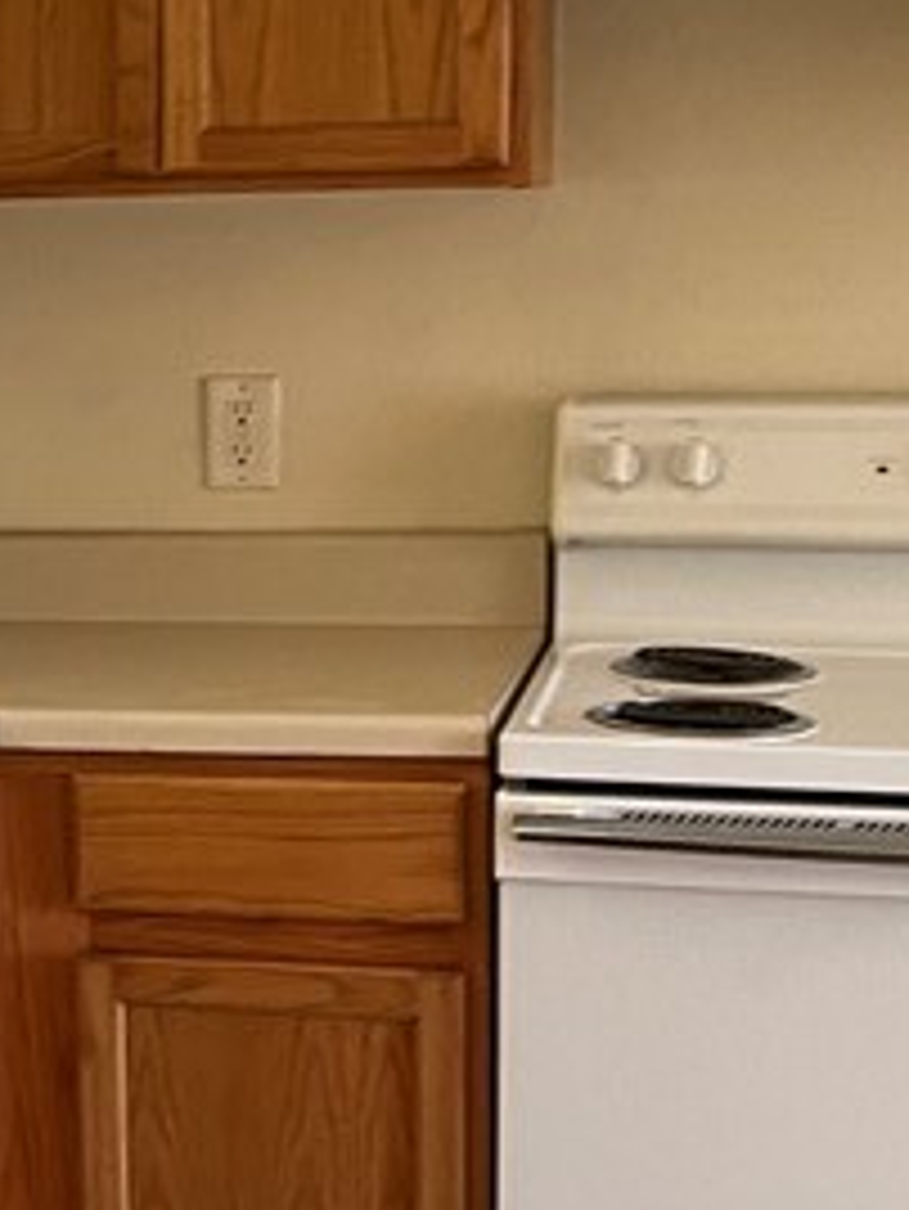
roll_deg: +1.9
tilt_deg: -7.7
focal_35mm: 99
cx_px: -477
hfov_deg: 14.0
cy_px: 675
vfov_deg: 19.8
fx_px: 3464
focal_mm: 5.1
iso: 80
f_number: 1.6
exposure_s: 1/60
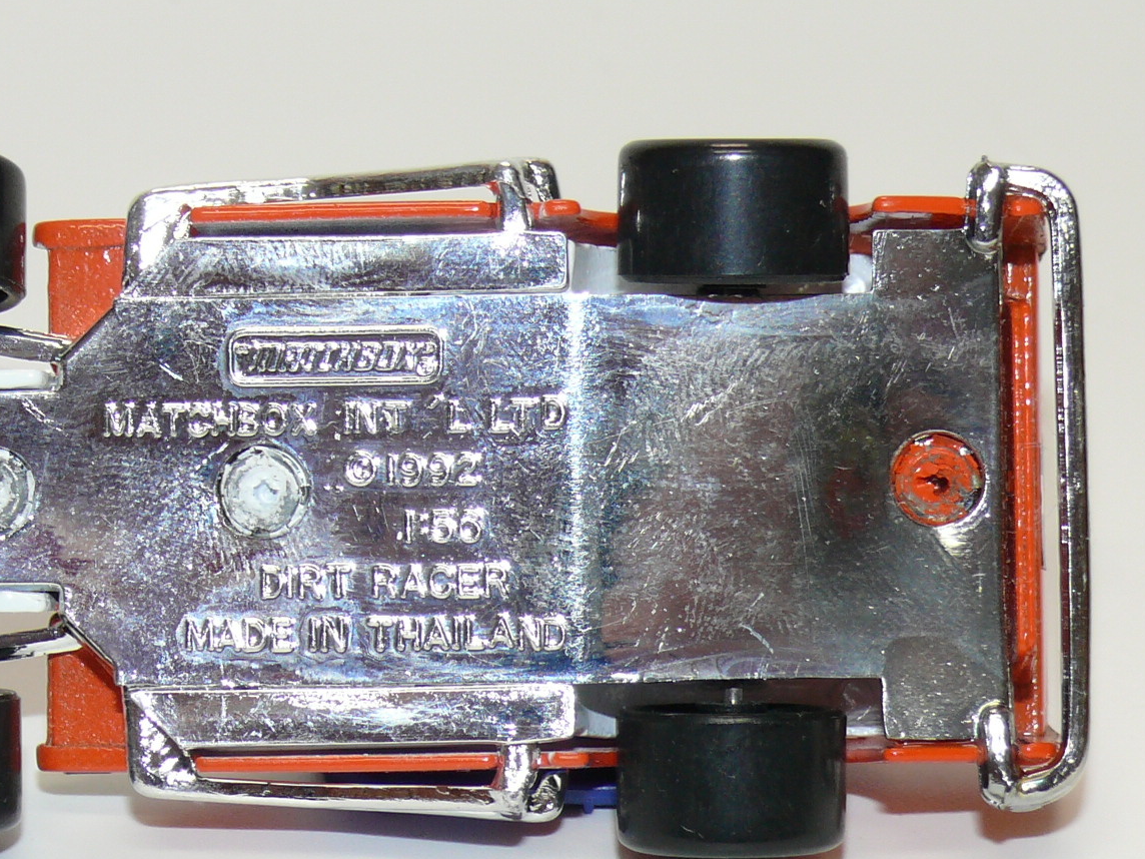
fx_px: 4763
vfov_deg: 10.3
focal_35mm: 144
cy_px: 469
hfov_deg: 13.7
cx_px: 405
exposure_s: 1/30
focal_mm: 13.6
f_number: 4
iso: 100
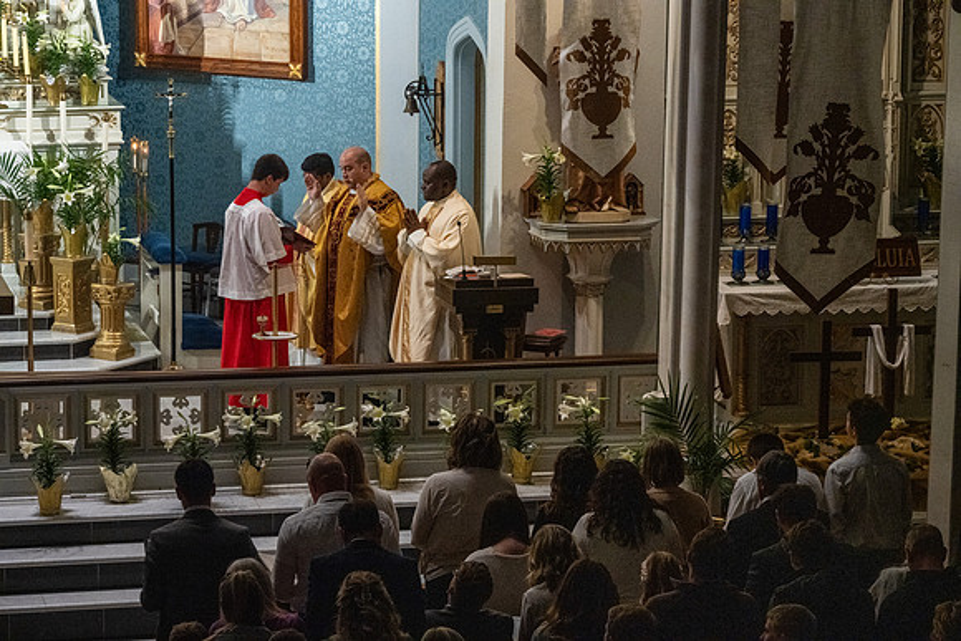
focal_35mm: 120
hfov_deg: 17.1
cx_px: 480
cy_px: 320
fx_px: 3204
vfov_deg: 11.4
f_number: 11
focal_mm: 120
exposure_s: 1/60
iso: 5000
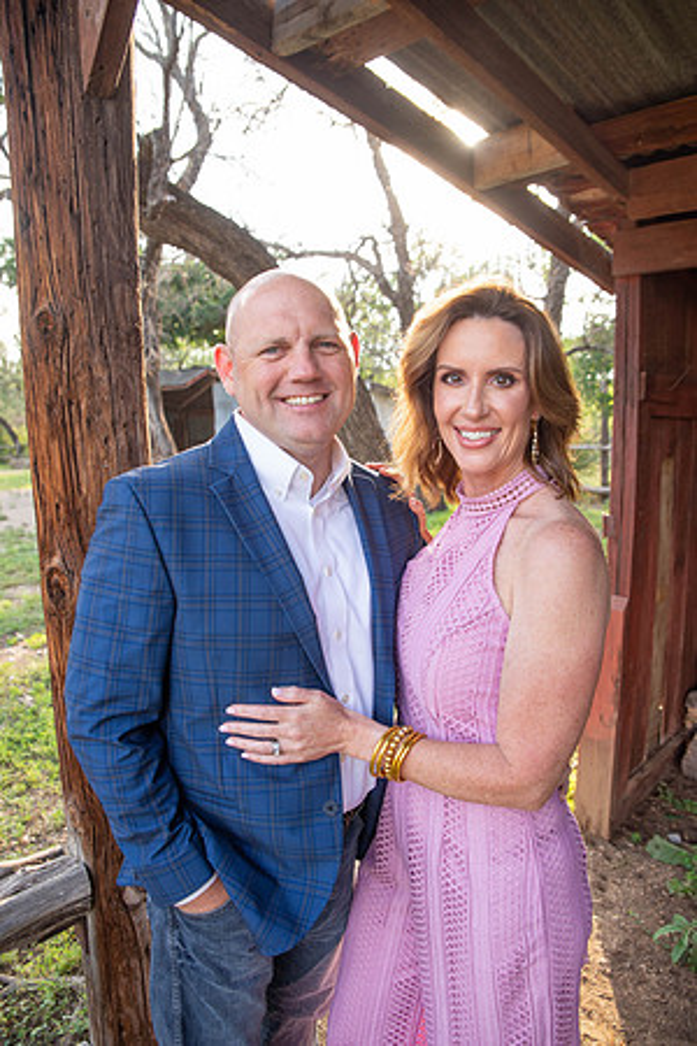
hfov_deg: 53.1
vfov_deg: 73.7
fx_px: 697
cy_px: 523
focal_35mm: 24
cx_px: 348
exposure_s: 1/400
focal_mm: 24
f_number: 4
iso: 640
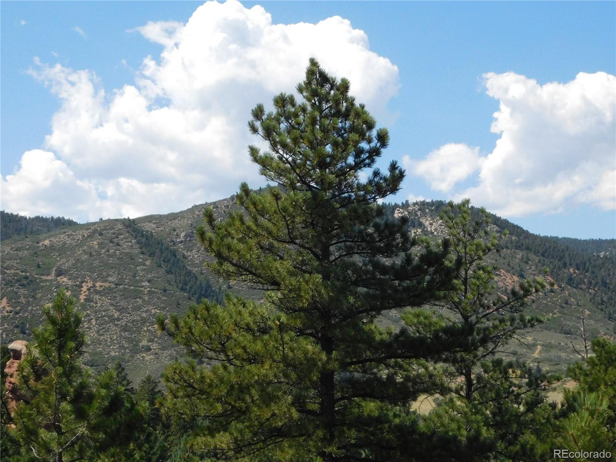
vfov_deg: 20.7
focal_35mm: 71
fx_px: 1263
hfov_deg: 27.4
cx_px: 308
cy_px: 231
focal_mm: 12.6
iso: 800
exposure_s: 1/1250
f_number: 8.6
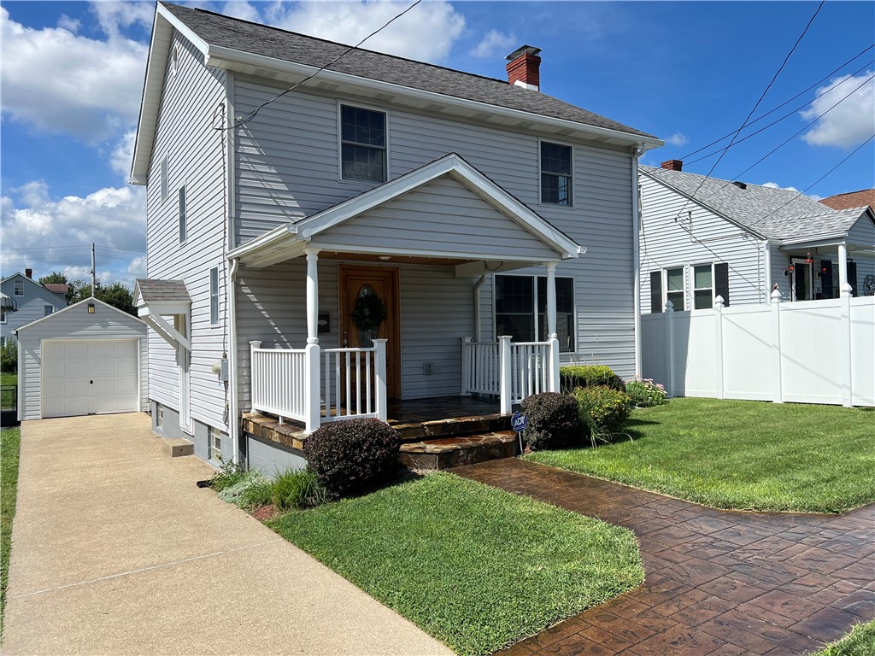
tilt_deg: +1.2
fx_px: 657
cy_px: 328
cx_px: 438
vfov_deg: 53.1
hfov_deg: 67.3
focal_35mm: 26
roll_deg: +1.1
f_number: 1.5
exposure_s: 1/4115
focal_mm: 5.7
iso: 50
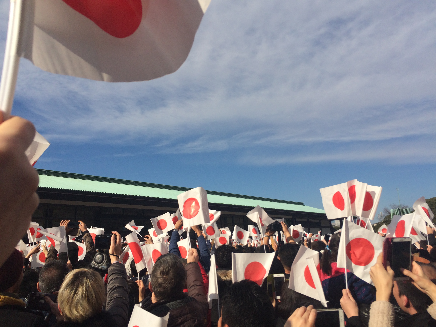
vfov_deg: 48.2
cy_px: 164
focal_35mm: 29
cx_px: 218
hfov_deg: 61.7
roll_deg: +2.9
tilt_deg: +13.5
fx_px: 365
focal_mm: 4.15
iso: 32
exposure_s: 1/4115
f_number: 2.2
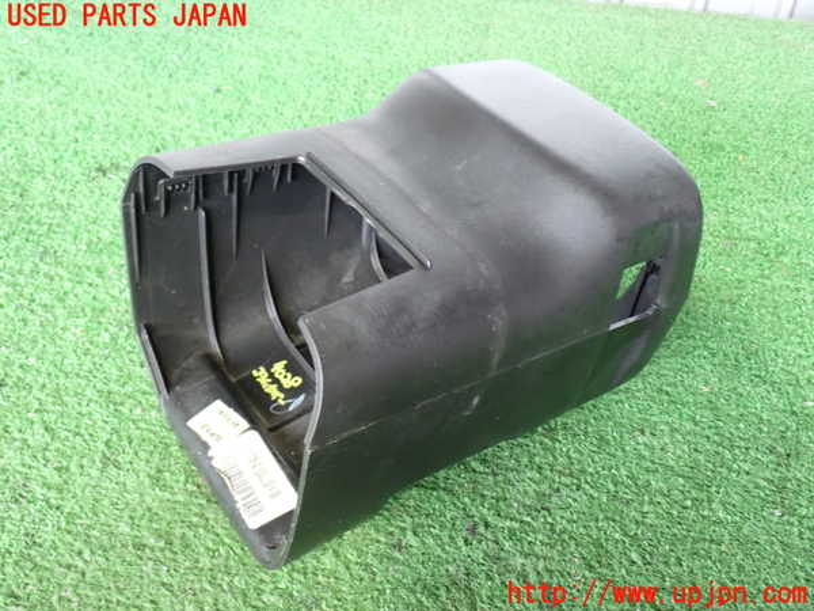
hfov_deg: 49.0
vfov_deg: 37.7
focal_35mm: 38
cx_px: 407
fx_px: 894
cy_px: 306
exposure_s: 1/25
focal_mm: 6.83
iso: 800
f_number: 2.7
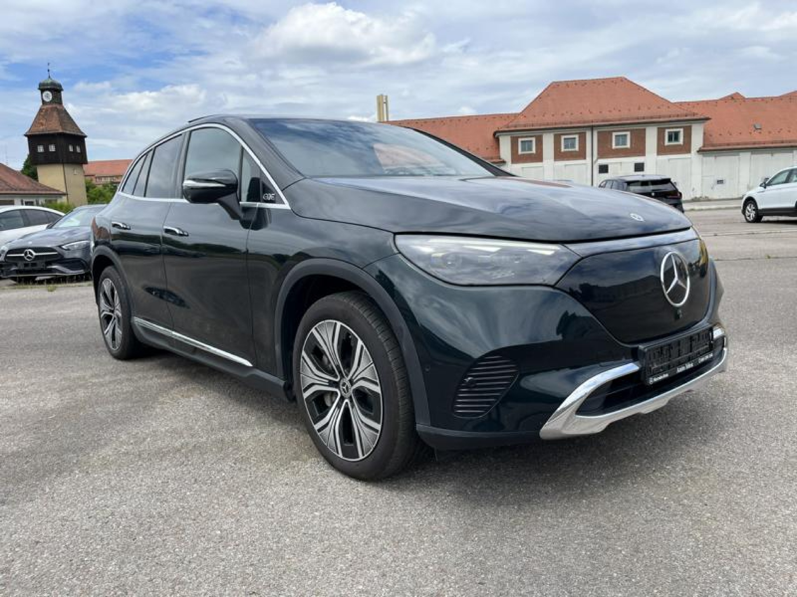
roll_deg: +3.1
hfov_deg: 67.3
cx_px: 398
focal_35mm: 26
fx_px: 599
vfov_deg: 53.1
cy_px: 298
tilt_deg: -8.6
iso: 50
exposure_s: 1/2179
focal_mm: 5.1
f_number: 1.6
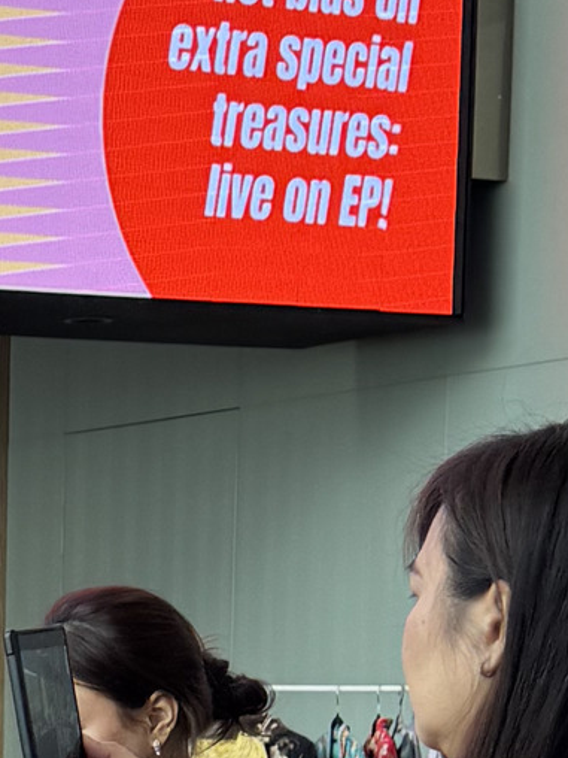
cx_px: -362
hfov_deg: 10.5
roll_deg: -3.1
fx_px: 2954
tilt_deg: -6.3
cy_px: 1012
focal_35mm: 135
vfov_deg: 14.0
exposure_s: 1/120
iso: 80
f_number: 1.78
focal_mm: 6.76
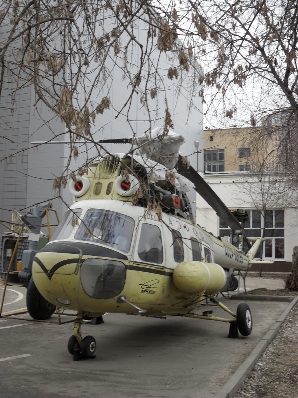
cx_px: 149
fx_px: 505
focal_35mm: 44
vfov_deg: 42.9
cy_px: 199
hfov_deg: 32.9
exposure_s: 1/45
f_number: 4.5
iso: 100
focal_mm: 7.8
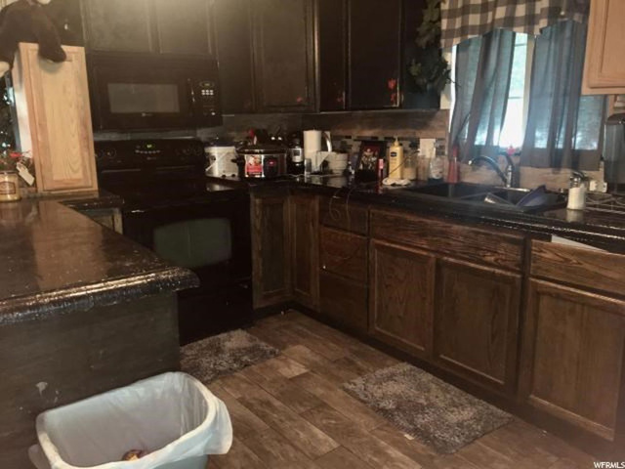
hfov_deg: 61.7
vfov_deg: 48.2
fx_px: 524
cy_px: 234
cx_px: 312
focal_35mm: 29
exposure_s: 1/16
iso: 125
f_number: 2.2
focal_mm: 4.15
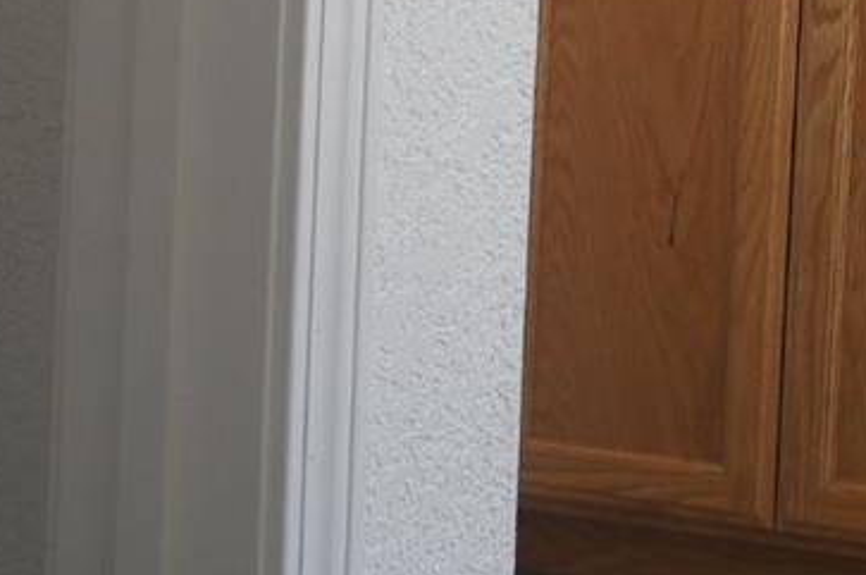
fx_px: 2979
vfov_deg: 10.6
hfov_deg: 15.6
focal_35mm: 124
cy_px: -296
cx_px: 1181
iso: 400
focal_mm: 20
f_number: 4
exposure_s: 1/80
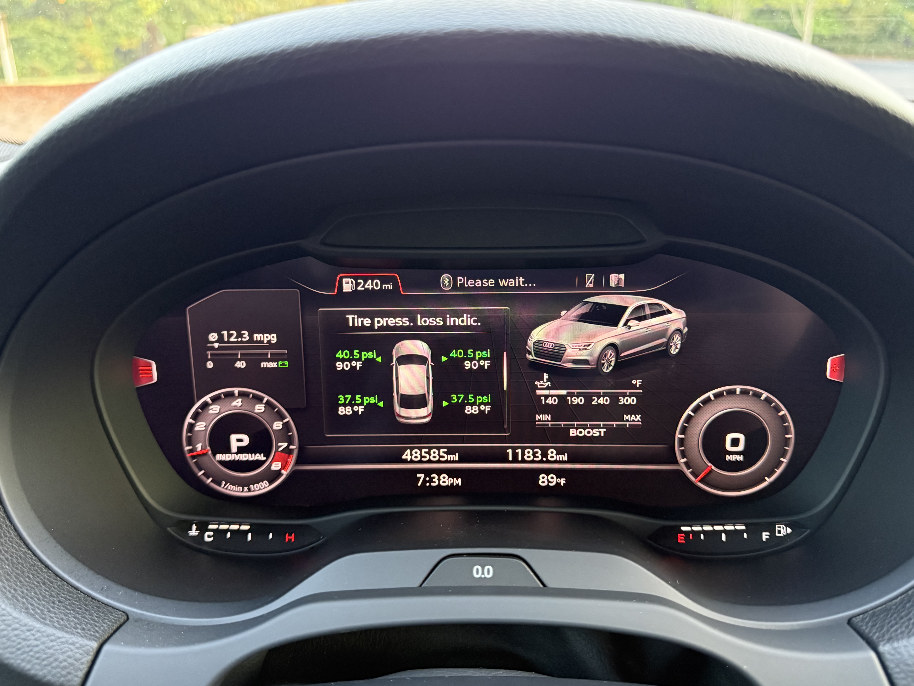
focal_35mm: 27
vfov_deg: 51.3
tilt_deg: -16.4
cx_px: 470
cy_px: 312
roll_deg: +0.5
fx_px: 713
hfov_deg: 65.3
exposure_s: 1/44
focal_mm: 6.76
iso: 800
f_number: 1.78
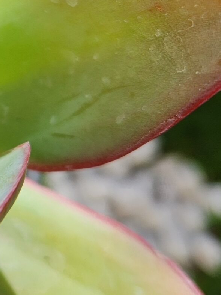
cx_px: -111
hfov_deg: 17.6
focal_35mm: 75
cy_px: 47
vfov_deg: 25.4
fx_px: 638
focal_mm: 5.4
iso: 20
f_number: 1.8
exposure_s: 1/525
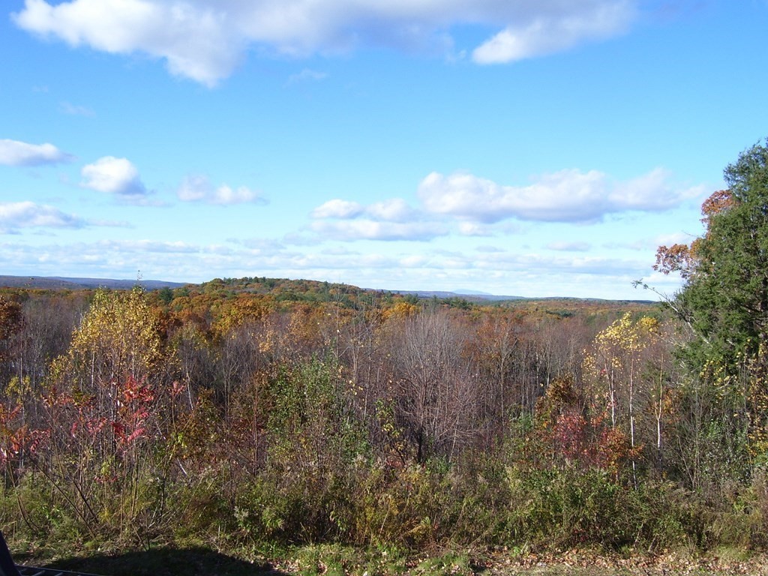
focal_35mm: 34
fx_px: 754
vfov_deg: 41.8
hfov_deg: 54.0
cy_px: 288
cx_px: 384
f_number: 4.8
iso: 80
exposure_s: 1/350
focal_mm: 5.6
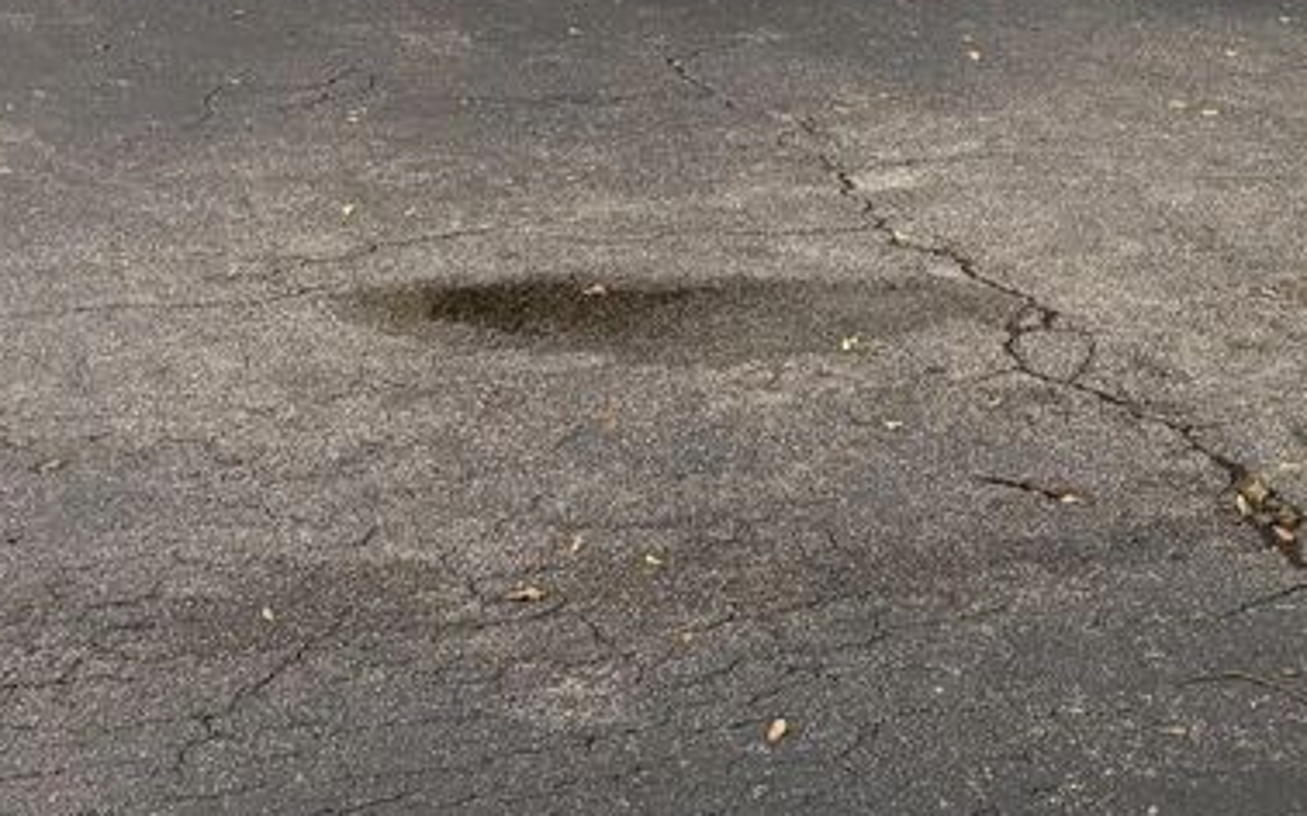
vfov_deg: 16.9
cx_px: 1058
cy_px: -439
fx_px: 2457
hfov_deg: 29.1
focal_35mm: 69
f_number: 1.78
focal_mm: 6.76
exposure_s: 1/735
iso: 100
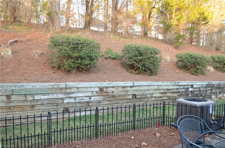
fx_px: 168
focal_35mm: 27
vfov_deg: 47.7
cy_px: 74
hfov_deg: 67.5
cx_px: 112
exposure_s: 1/60
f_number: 4
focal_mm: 18
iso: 720
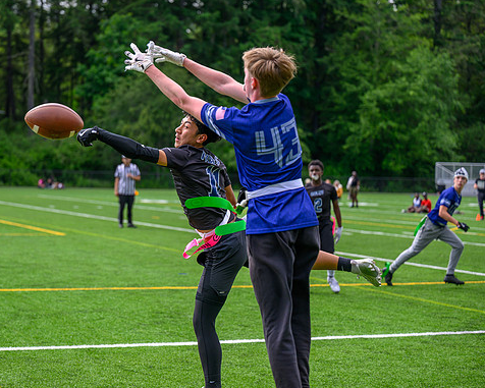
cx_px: 195
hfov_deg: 23.8
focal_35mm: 80
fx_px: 1149
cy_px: 193
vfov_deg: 19.2
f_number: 2.8
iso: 280
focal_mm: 70
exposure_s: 1/2000
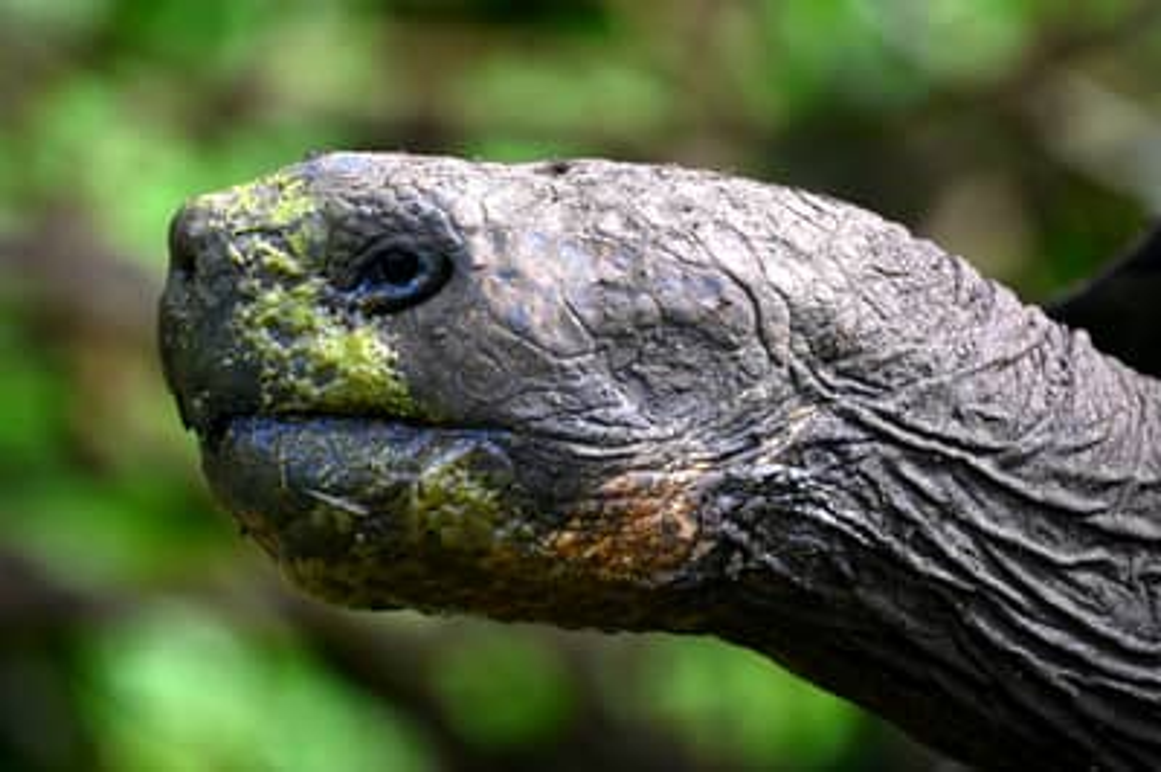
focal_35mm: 400
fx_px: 12889
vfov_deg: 3.4
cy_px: 386
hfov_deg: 5.2
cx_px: 580
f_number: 6.3
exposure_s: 1/400
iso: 400
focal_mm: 400
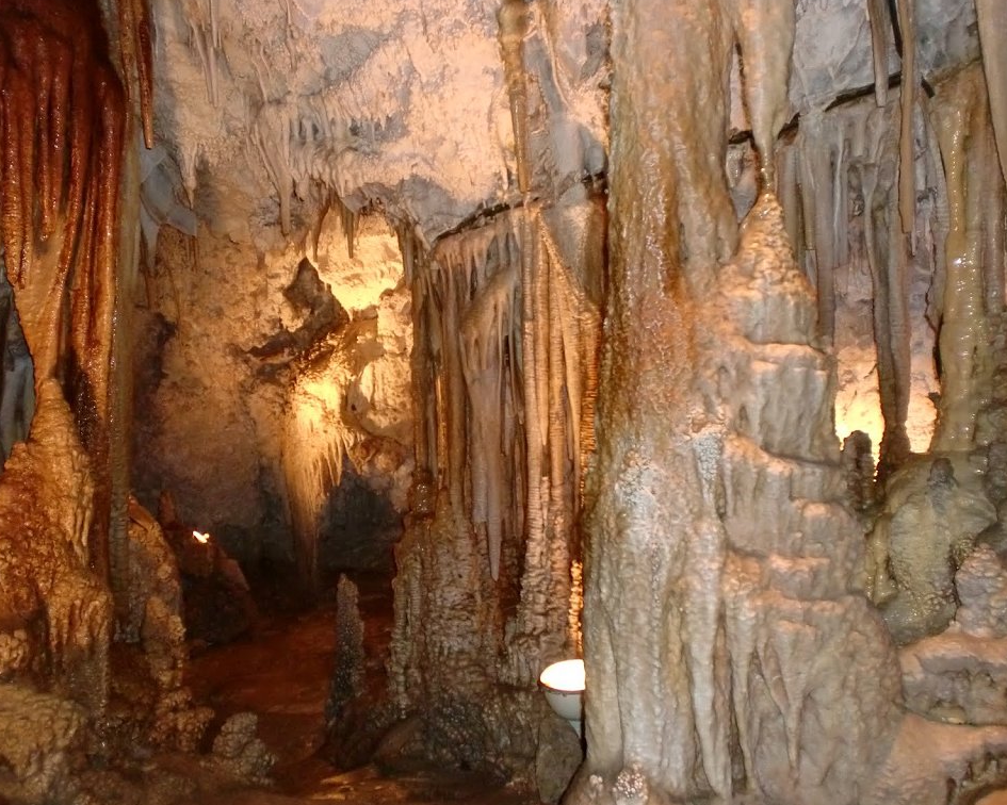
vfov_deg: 40.1
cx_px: 482
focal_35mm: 37
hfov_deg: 49.1
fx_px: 1103
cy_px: 404
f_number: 3.1
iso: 400
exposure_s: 1/60
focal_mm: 6.3
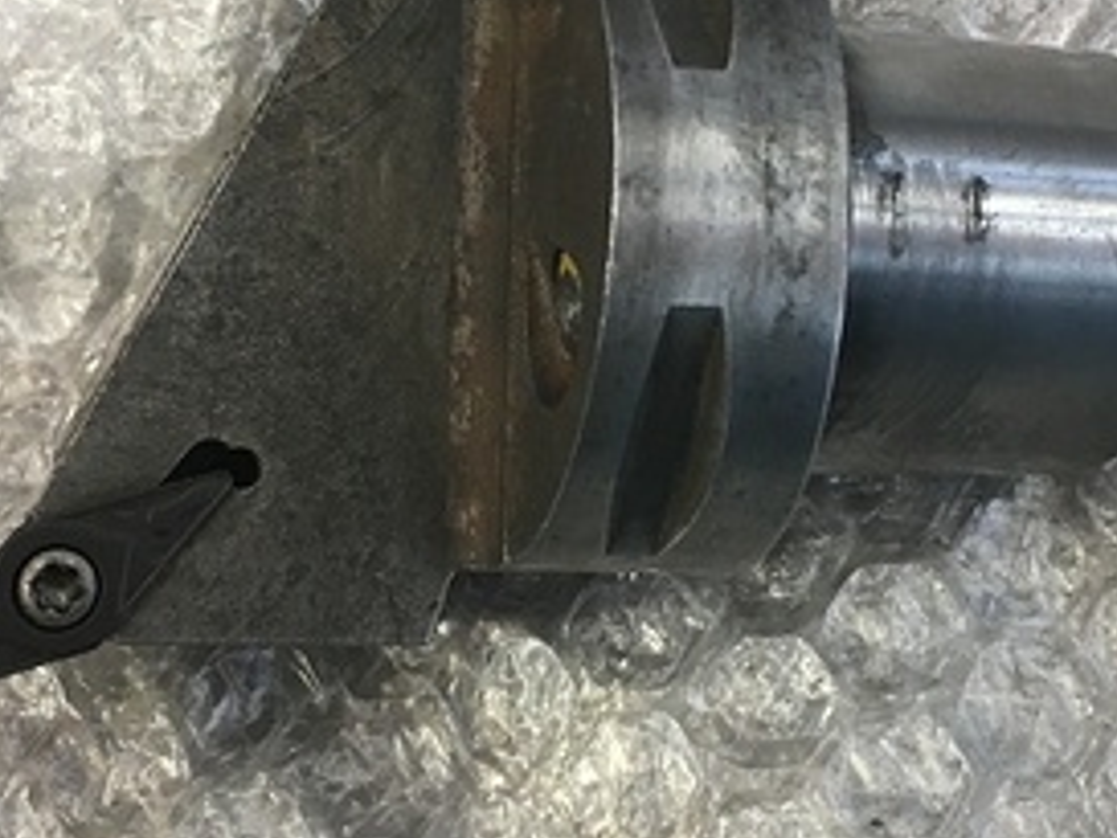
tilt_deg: -79.3
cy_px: 233
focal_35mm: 68
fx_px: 2195
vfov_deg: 21.5
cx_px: 626
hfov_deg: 28.5
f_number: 2.2
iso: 40
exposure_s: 1/30
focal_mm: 4.15
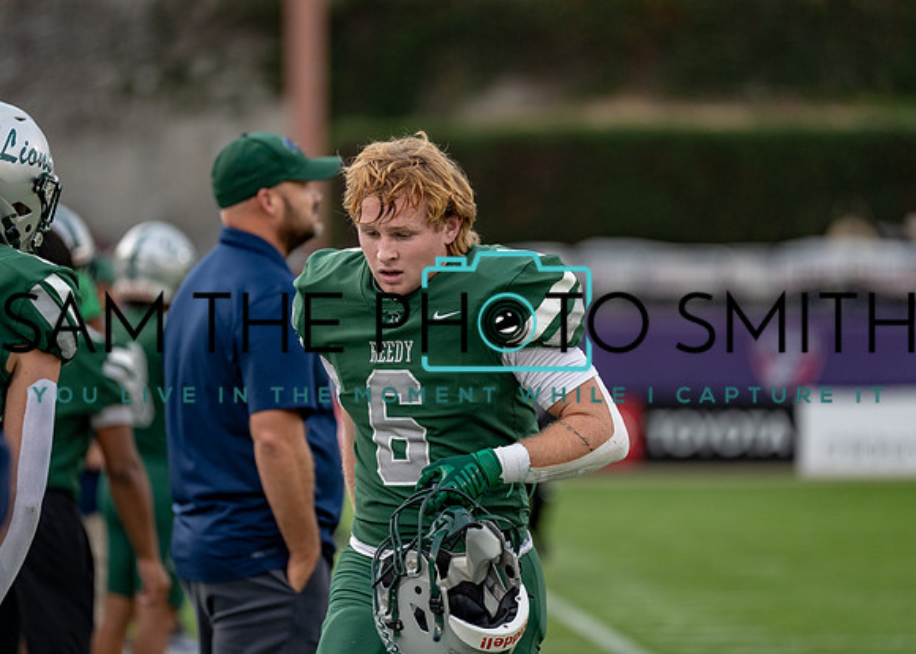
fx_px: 5493
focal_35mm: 211
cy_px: 327
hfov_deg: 9.5
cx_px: 458
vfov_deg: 6.8
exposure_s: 1/1600
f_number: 2.8
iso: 500
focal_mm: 200
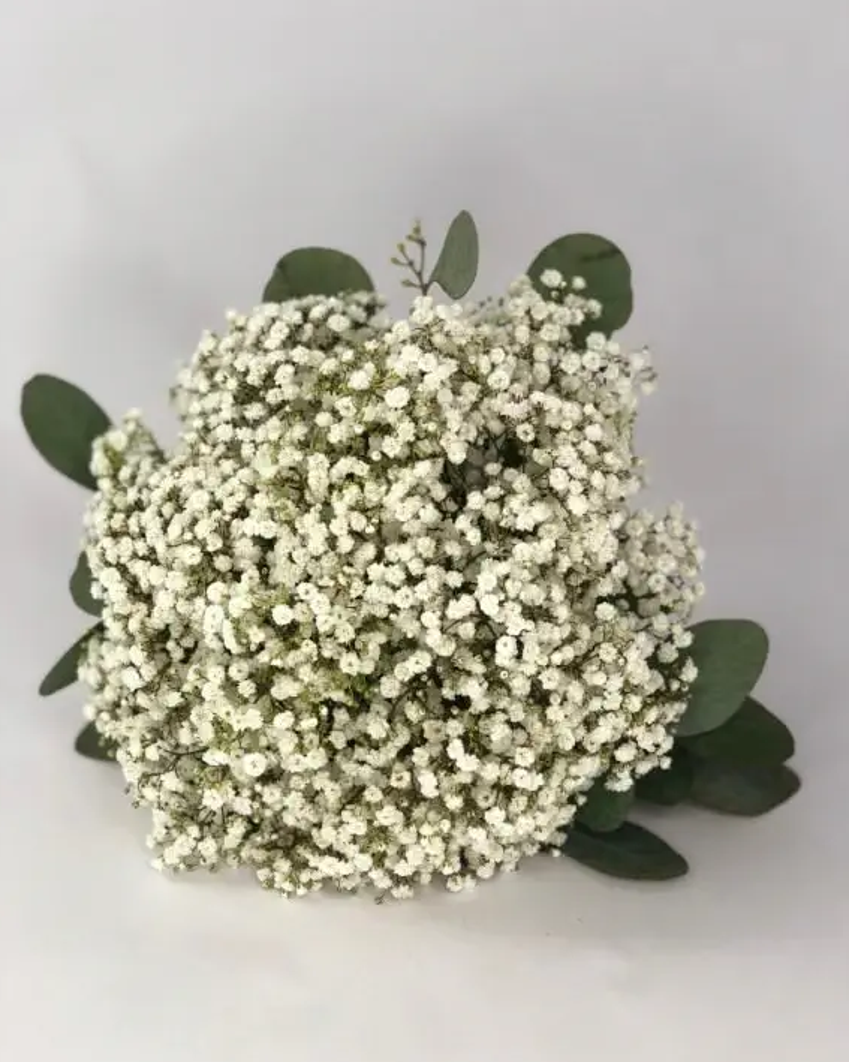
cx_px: 427
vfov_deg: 34.1
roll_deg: -0.7
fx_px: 1728
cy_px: 569
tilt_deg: -24.7
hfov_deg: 27.6
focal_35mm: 55
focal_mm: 6
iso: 16
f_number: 2.4
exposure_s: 1/100
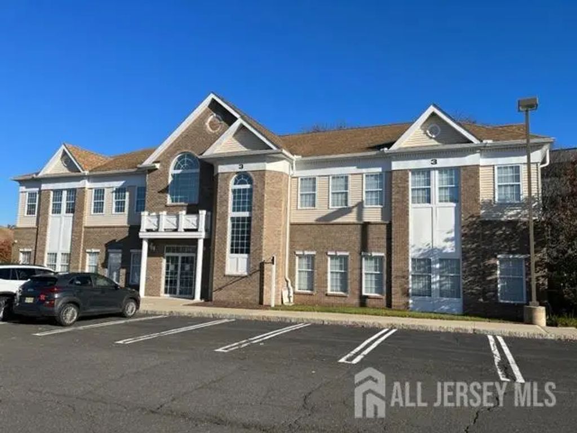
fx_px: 433
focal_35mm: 26
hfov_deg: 67.3
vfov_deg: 53.1
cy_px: 216
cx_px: 288
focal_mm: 5.1
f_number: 1.6
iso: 50
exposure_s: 1/3876
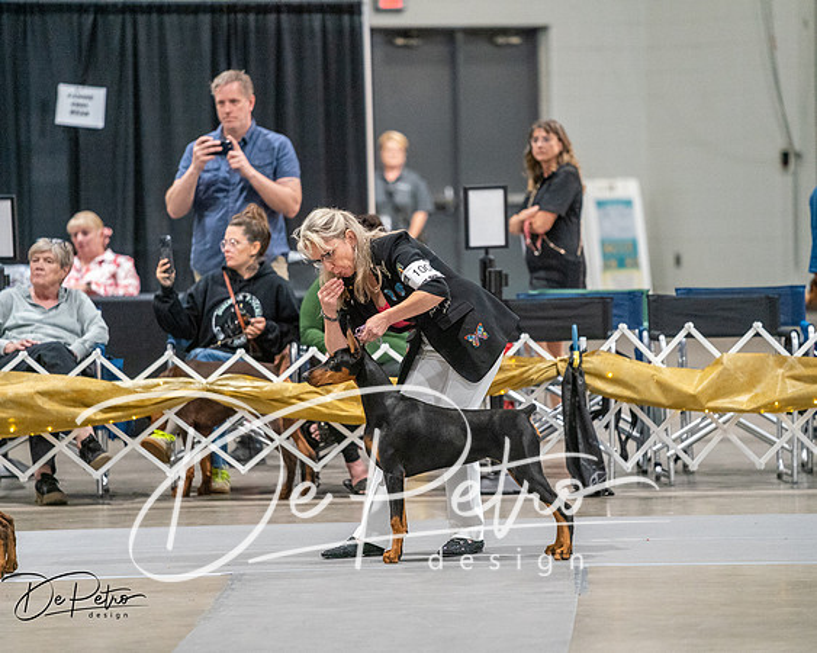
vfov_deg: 6.6
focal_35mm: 233
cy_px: 326
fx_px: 5640
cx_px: 394
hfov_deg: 8.3
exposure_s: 1/250
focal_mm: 200
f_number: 2.8
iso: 6400
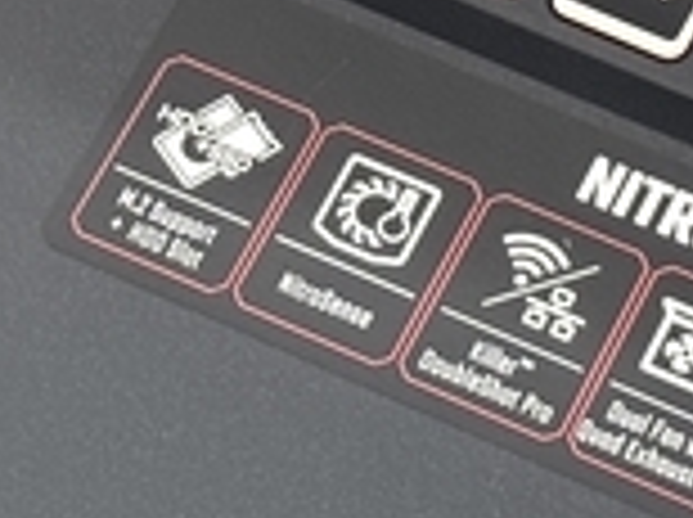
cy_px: -252
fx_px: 4997
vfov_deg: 5.9
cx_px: 306
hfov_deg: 7.9
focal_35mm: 250
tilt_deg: -55.2
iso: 100
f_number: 1.78
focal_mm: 6.76
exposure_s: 1/61
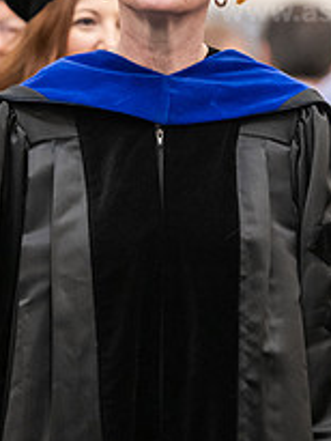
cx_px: 123
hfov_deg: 3.2
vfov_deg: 4.3
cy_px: 57
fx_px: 5897
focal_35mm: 463
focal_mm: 170
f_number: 3.2
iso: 2500
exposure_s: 1/200
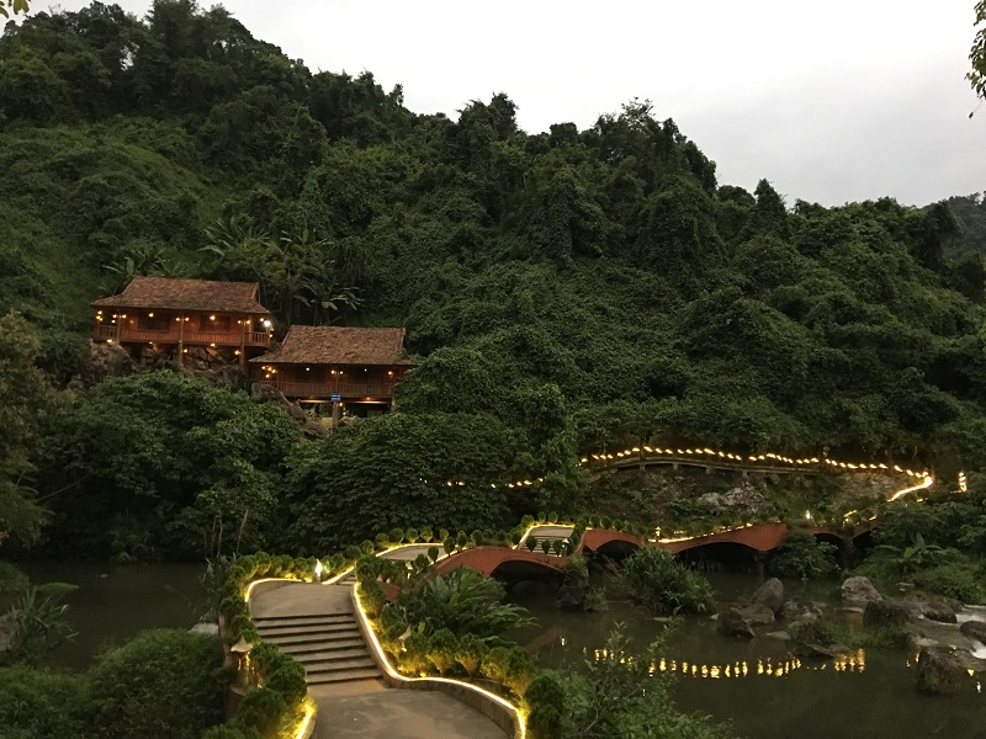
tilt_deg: +7.3
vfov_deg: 48.2
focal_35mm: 29
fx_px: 826
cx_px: 493
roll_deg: -0.2
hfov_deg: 61.7
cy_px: 370
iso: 125
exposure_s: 1/8
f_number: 2.2
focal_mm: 4.15
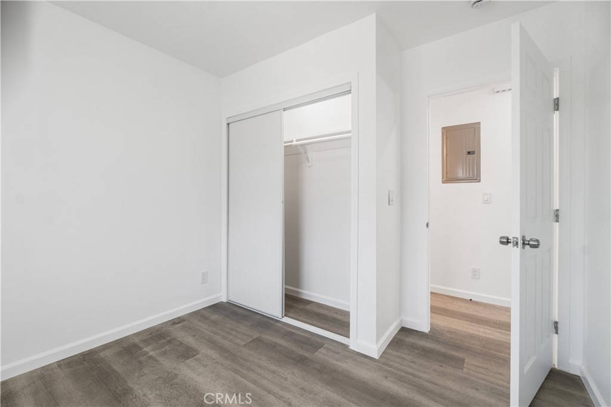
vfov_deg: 77.3
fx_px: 254
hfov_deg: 100.4
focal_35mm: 15
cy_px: 204
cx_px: 306
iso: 320
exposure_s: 1/10
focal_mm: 10
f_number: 7.1
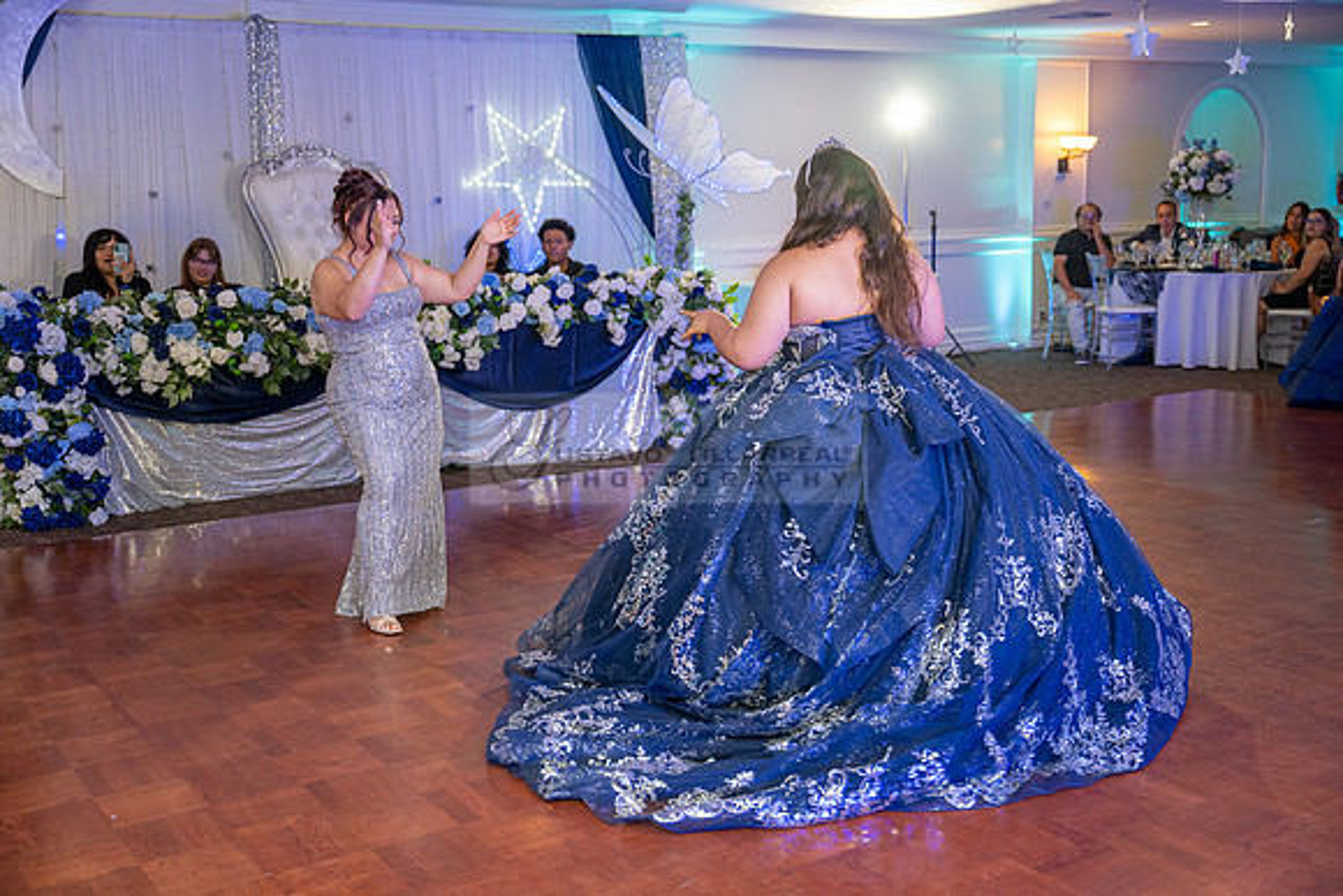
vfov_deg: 33.4
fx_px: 1493
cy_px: 448
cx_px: 672
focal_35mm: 40
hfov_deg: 48.4
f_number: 2.8
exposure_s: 1/200
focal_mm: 40
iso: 1250
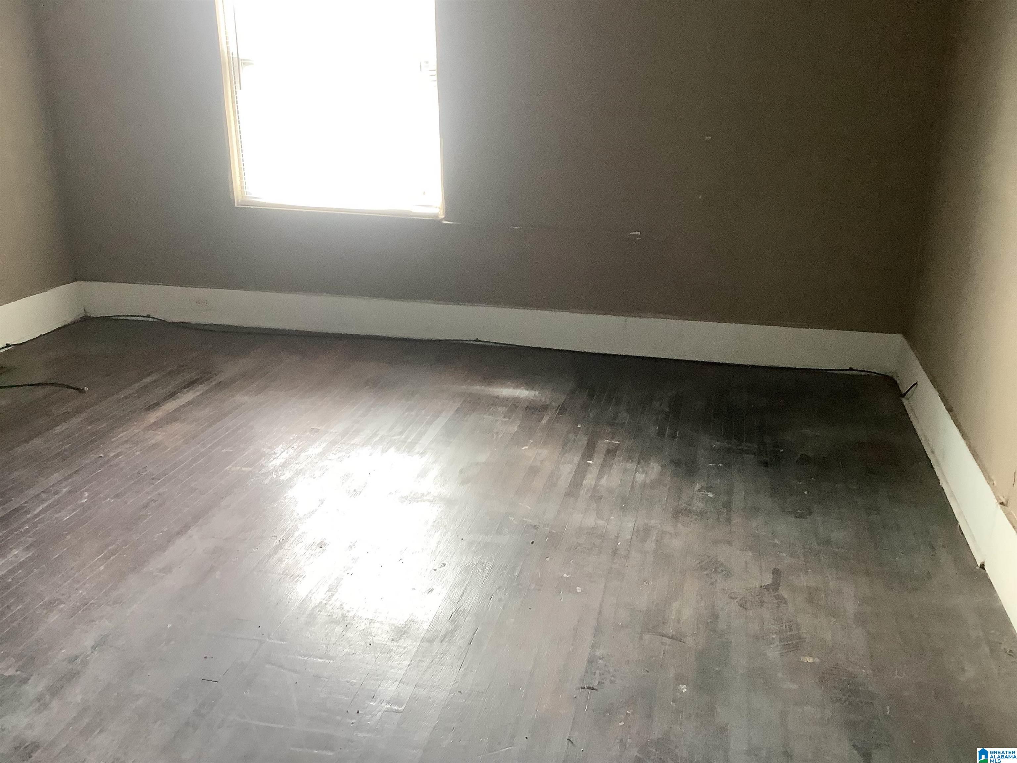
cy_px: 382
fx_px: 911
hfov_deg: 58.4
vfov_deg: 45.4
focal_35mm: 31
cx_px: 508
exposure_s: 1/60
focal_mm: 3.3
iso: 125
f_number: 2.4
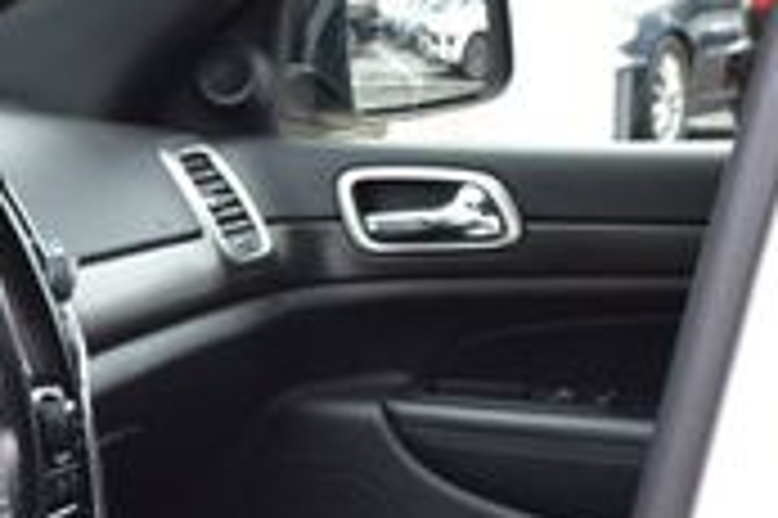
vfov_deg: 8.5
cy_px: 563
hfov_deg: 12.0
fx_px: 3473
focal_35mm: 161
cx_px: -513
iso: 400
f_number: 9
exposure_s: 1/100
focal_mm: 29
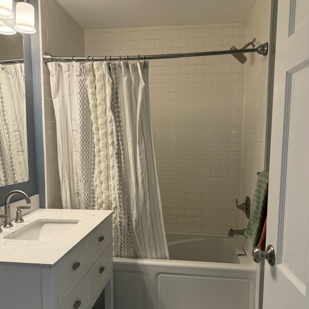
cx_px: 152
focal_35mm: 29
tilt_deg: -6.2
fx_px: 293
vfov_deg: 55.5
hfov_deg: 55.6
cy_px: 173
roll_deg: -0.3
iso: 200
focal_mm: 6.76
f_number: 1.78
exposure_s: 1/115
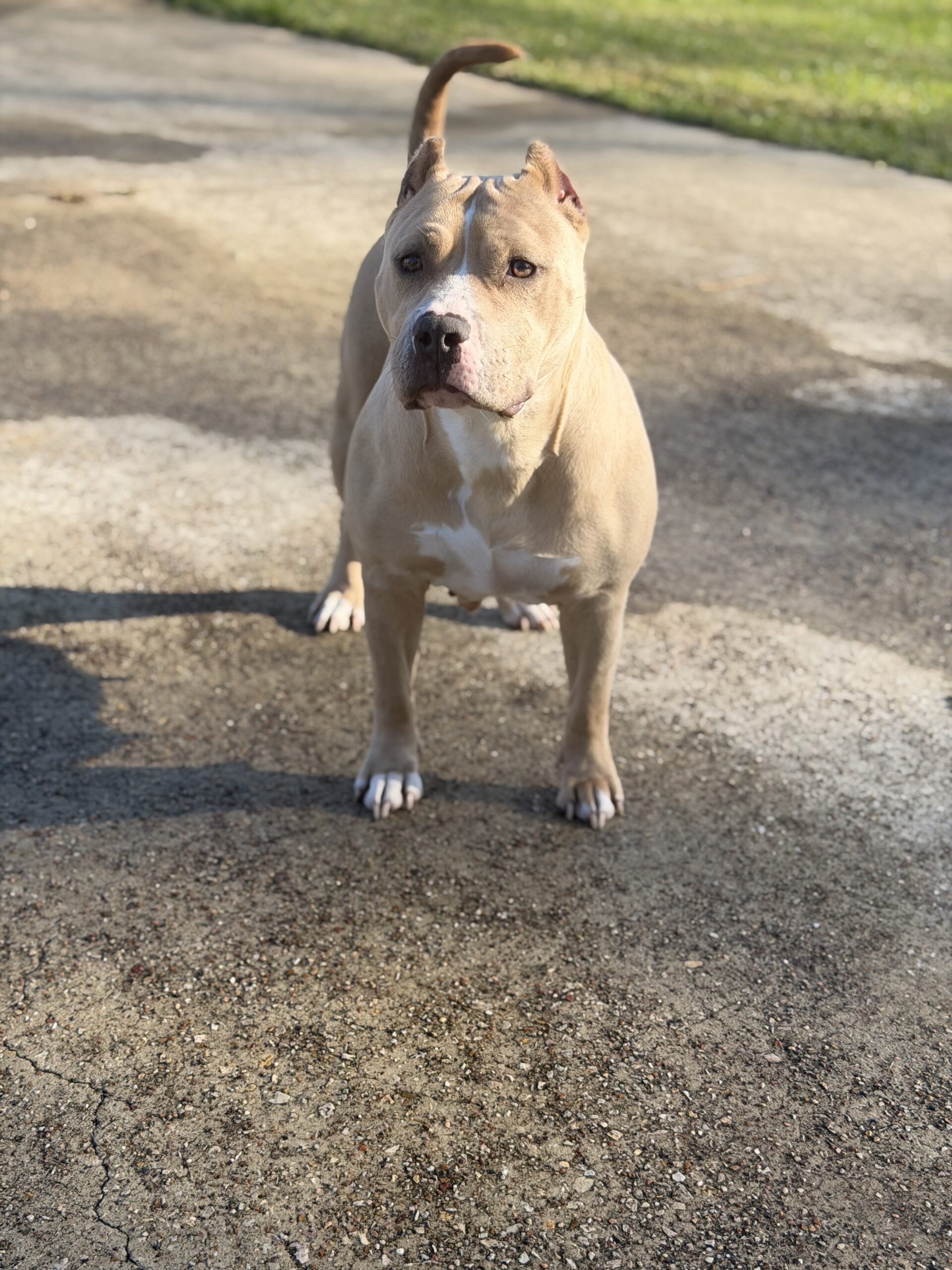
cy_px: 635
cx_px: 476
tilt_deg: -26.8
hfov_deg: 30.3
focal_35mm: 48
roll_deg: -1.9
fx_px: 1760
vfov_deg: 39.7
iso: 64
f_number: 1.78
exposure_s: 1/1980
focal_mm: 6.76
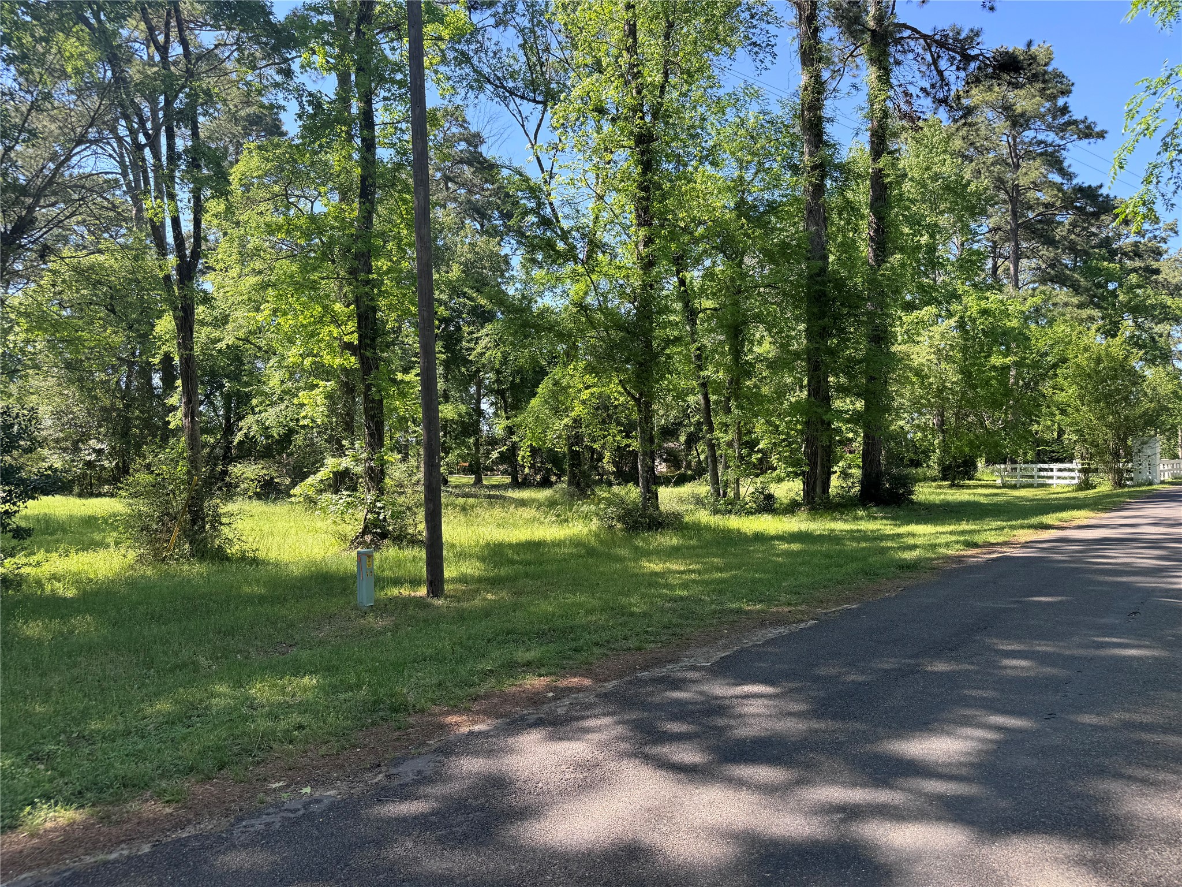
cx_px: 591
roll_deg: +0.3
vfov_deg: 56.8
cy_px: 444
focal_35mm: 24
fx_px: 820
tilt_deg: +1.4
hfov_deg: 71.6
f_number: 1.78
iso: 80
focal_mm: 6.86
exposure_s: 1/707
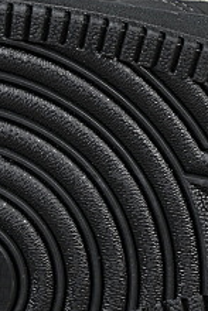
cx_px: 164
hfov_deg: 3.7
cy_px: 72
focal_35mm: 368
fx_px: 3184
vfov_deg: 5.6
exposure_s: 1/60
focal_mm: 50
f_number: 6.3
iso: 160
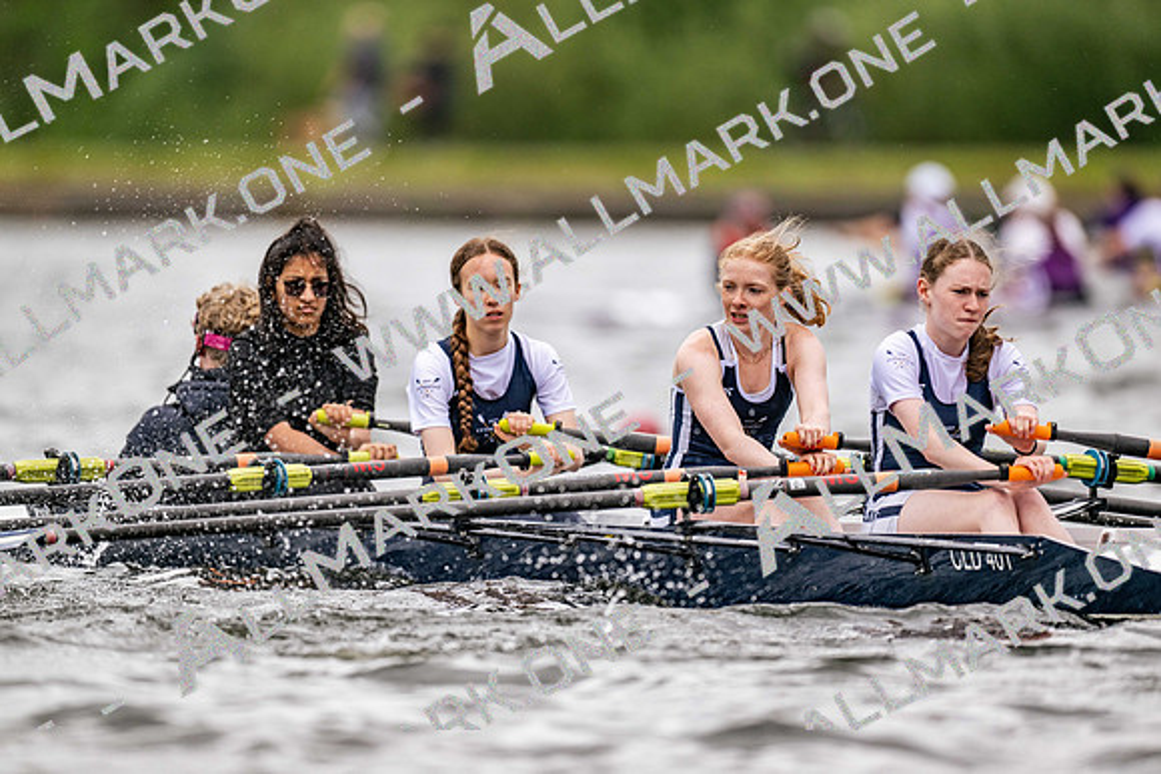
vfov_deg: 2.3
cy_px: 387
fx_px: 19354
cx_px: 580
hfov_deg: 3.4
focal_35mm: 600
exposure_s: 1/2500
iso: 450
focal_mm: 600
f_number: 4
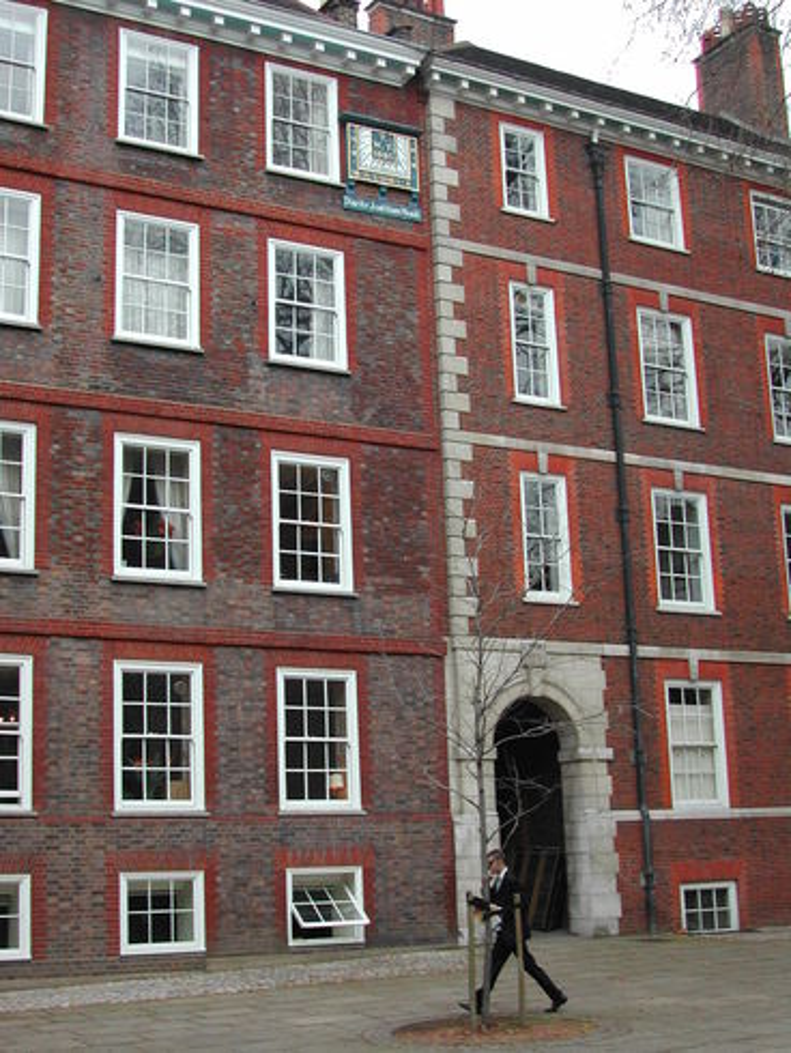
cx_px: 396
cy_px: 526
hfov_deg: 30.9
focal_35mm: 47
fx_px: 1431
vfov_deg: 40.4
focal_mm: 10.1
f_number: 3.1
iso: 100
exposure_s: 1/472
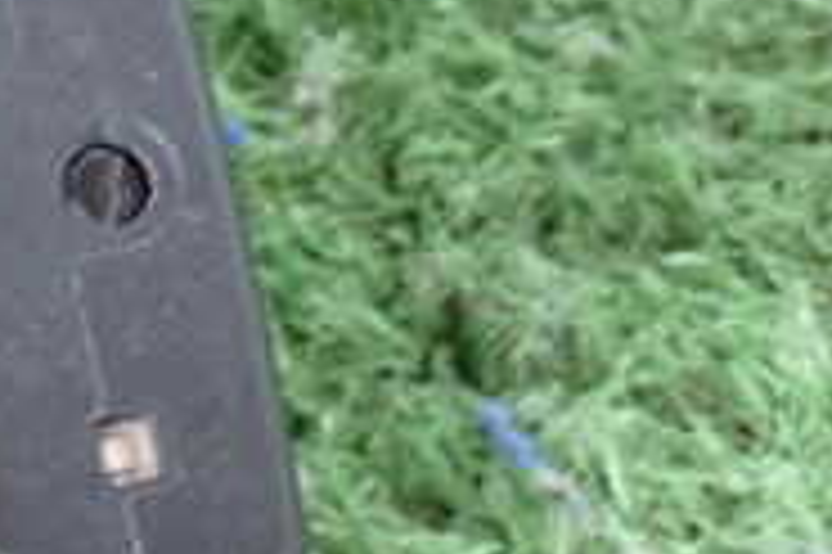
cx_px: -508
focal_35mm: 209
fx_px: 4826
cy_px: 329
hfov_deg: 9.5
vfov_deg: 6.6
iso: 800
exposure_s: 1/25
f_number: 3.6
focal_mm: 11.09
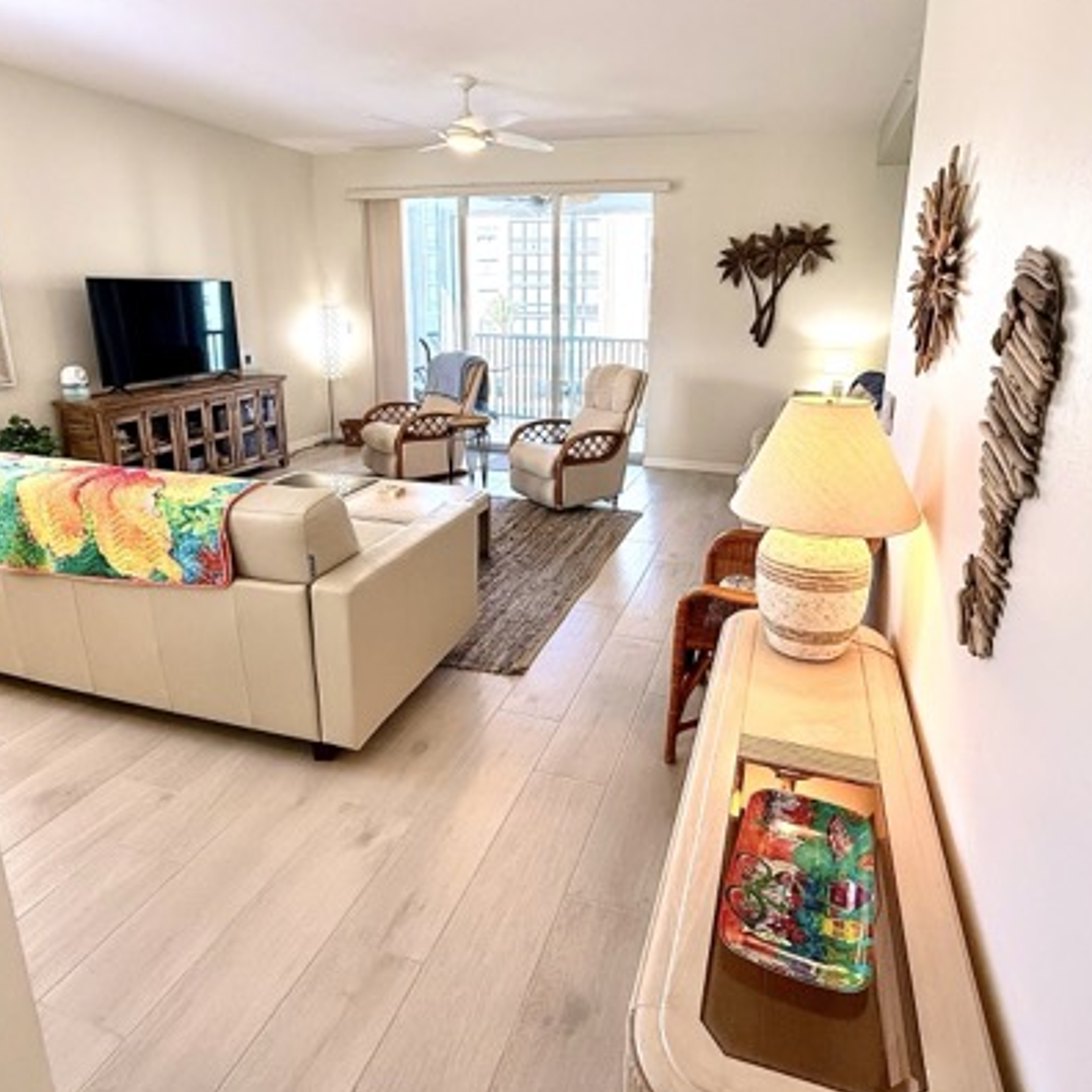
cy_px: 466
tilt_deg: -13.1
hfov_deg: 74.7
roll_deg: -1.0
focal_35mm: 20
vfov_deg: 74.4
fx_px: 714
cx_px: 582
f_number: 2.2
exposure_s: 1/120
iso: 80
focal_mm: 2.22
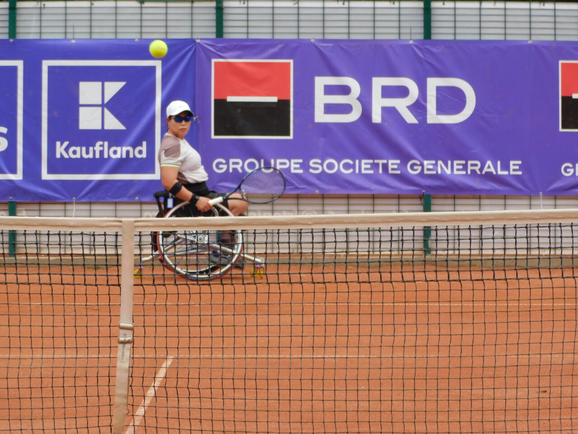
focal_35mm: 266
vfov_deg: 5.6
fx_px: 4442
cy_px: 217
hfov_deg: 7.4
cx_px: 289
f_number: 5.7
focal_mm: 47.2
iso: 125
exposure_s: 1/320
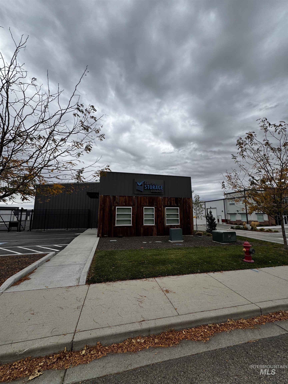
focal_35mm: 14
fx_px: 155
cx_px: 144
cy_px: 192
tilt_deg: +10.0
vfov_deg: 102.1
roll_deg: +1.0
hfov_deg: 85.7
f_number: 2.2
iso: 50
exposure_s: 1/1323
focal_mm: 2.22
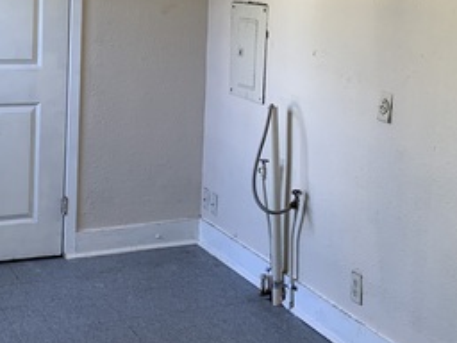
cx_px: 270
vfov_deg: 22.2
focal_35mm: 65
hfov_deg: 29.8
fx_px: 858
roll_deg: -2.6
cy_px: 52
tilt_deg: -6.4
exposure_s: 1/121
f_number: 1.8
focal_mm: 4.25
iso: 80
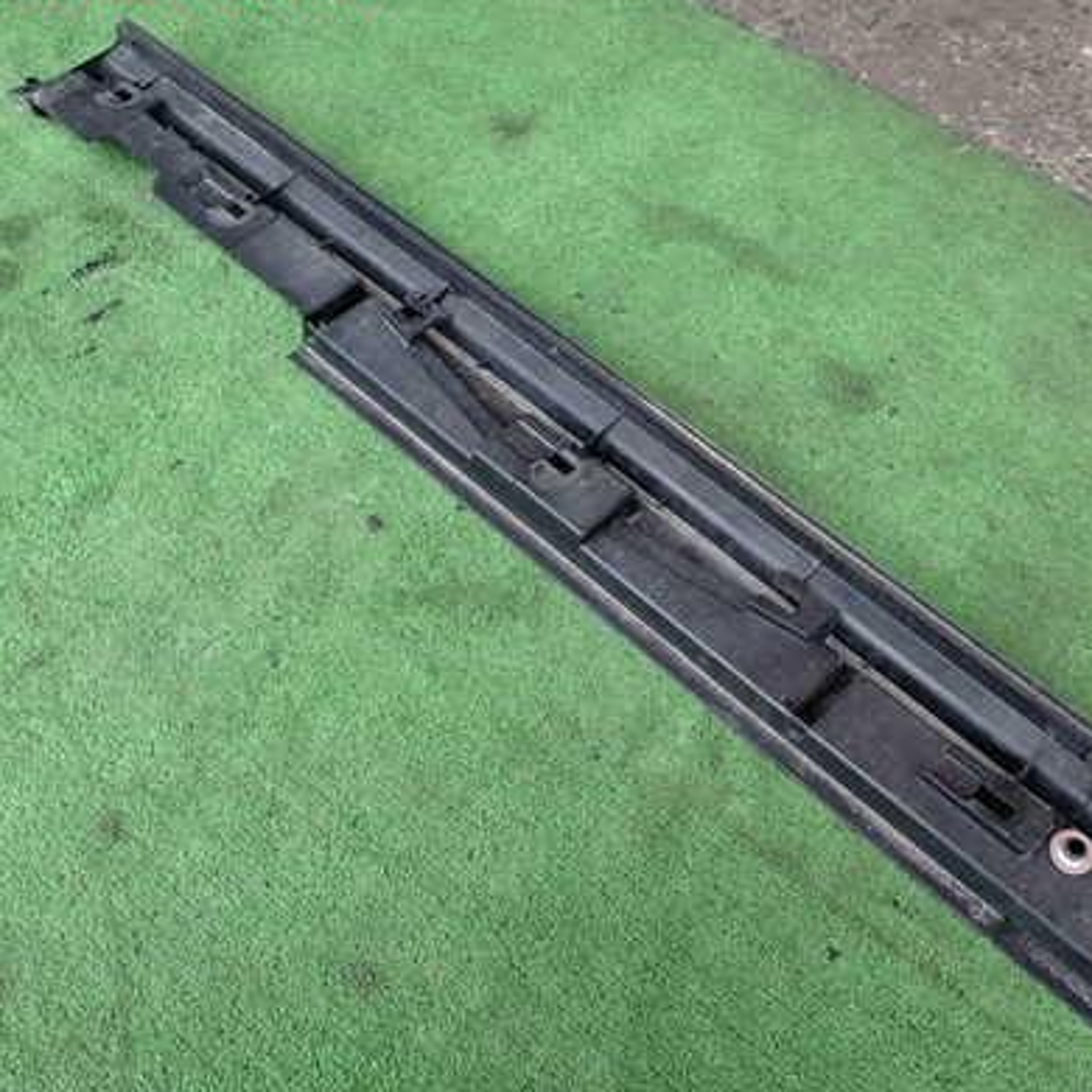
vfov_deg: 48.4
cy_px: 563
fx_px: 1213
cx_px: 703
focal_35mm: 34
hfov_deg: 47.9
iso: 100
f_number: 2.8
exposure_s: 1/250
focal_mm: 4.5
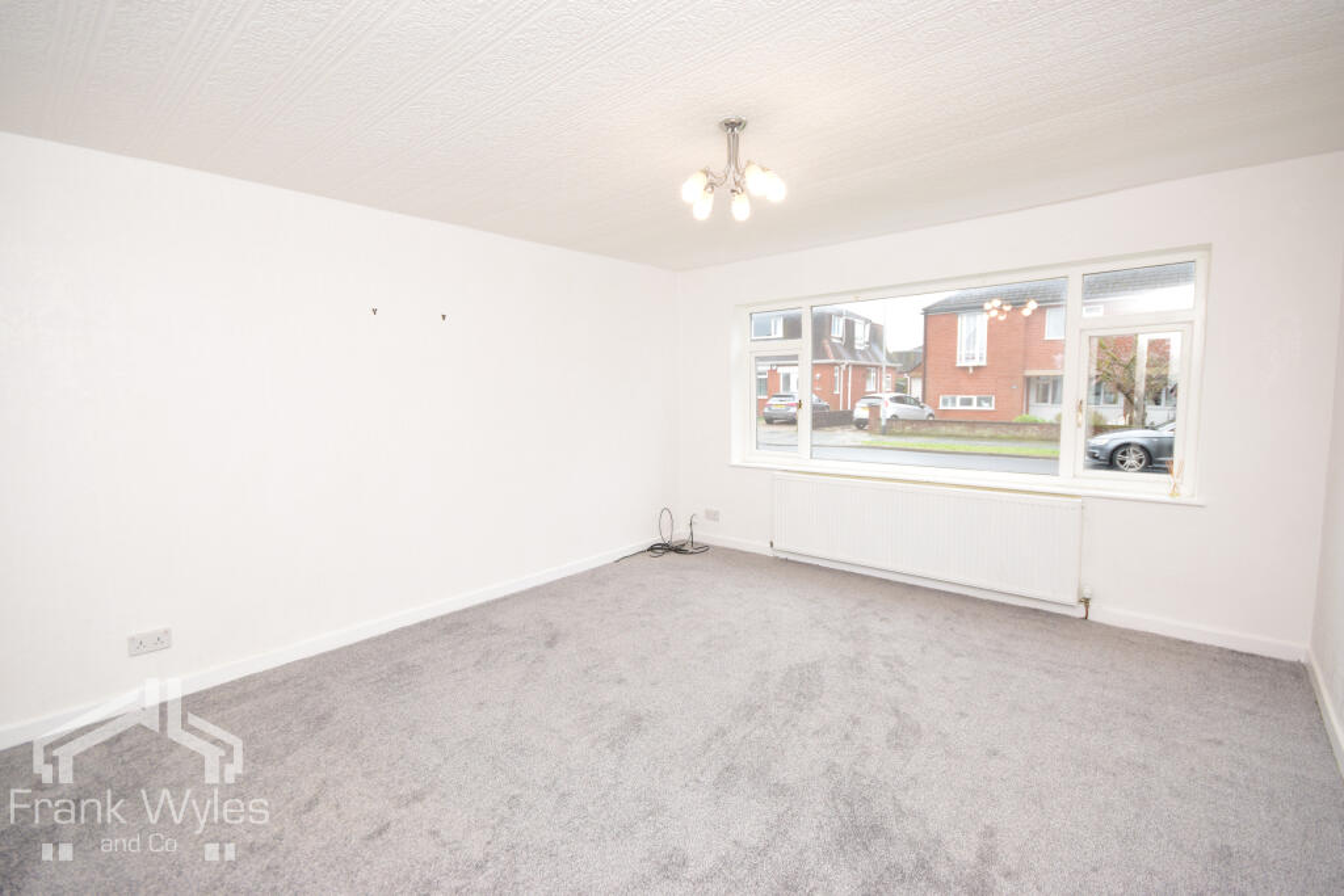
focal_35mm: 15
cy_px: 448
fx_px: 560
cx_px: 672
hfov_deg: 100.4
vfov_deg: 77.3
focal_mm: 10
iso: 1250
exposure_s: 1/125
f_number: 9
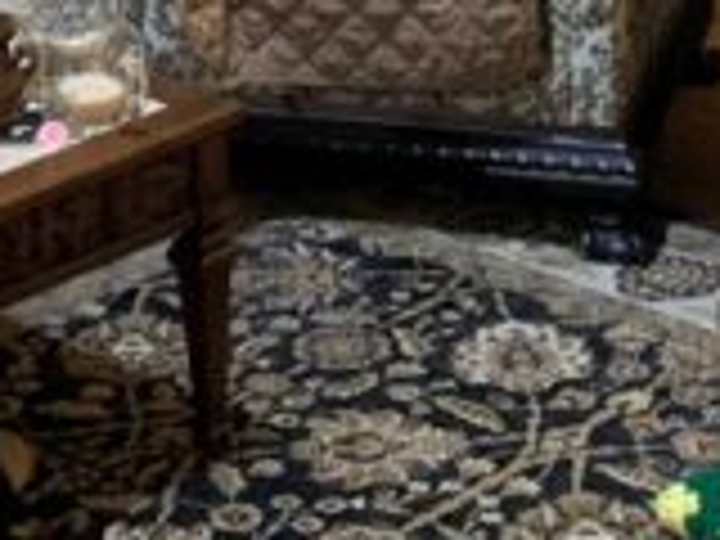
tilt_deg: -11.3
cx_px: 346
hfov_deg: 15.2
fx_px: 2704
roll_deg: +2.3
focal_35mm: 130
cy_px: -342
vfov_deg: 10.9
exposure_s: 1/30
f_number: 1.8
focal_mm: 4.25
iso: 500
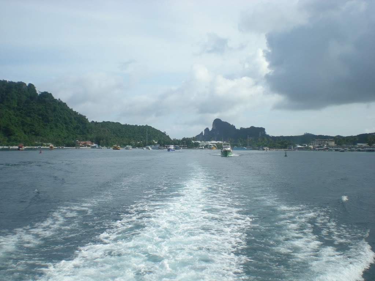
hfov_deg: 49.0
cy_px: 140
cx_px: 188
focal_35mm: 38
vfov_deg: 37.7
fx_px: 412
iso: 50
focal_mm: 6.3
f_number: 4.6
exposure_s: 1/392
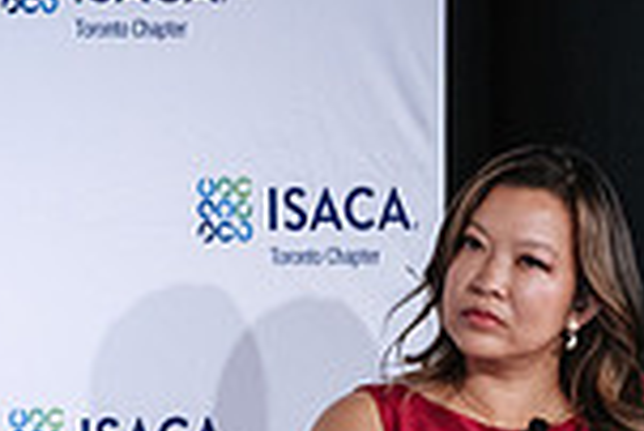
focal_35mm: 994
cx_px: -219
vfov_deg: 1.4
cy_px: 582
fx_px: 17798
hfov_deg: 2.1
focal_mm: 140
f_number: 2.8
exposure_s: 1/100
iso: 800
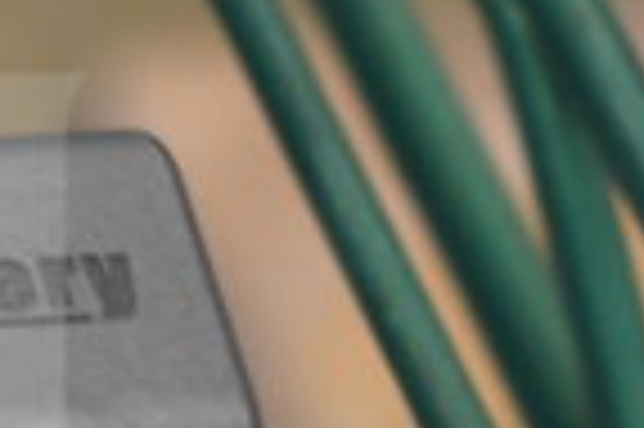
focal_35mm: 218
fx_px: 3895
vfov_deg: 6.3
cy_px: 430
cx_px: -324
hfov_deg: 9.2
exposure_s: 1/50
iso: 1000
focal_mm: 34
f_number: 4.5
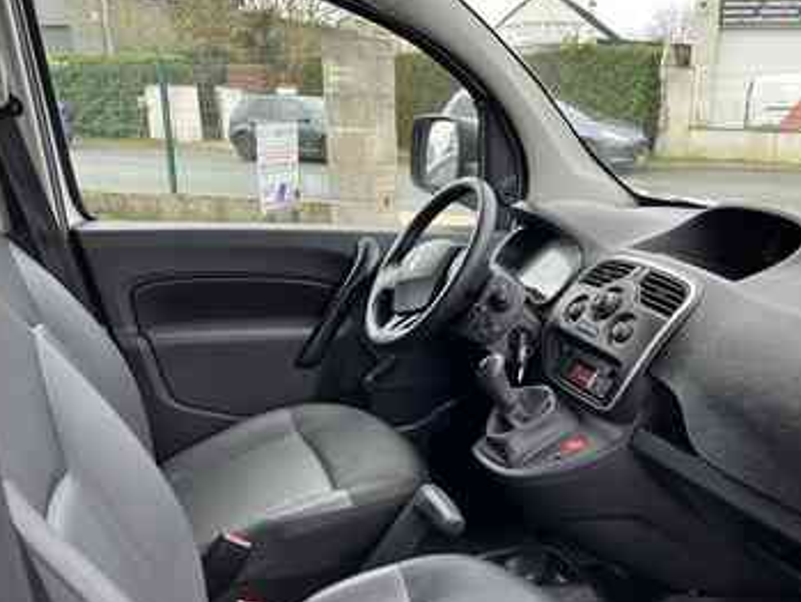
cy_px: 431
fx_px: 880
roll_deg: -0.7
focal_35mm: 38
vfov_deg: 37.1
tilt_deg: -21.0
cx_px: 521
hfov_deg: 48.3
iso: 125
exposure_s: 1/110
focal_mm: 5.7
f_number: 1.5
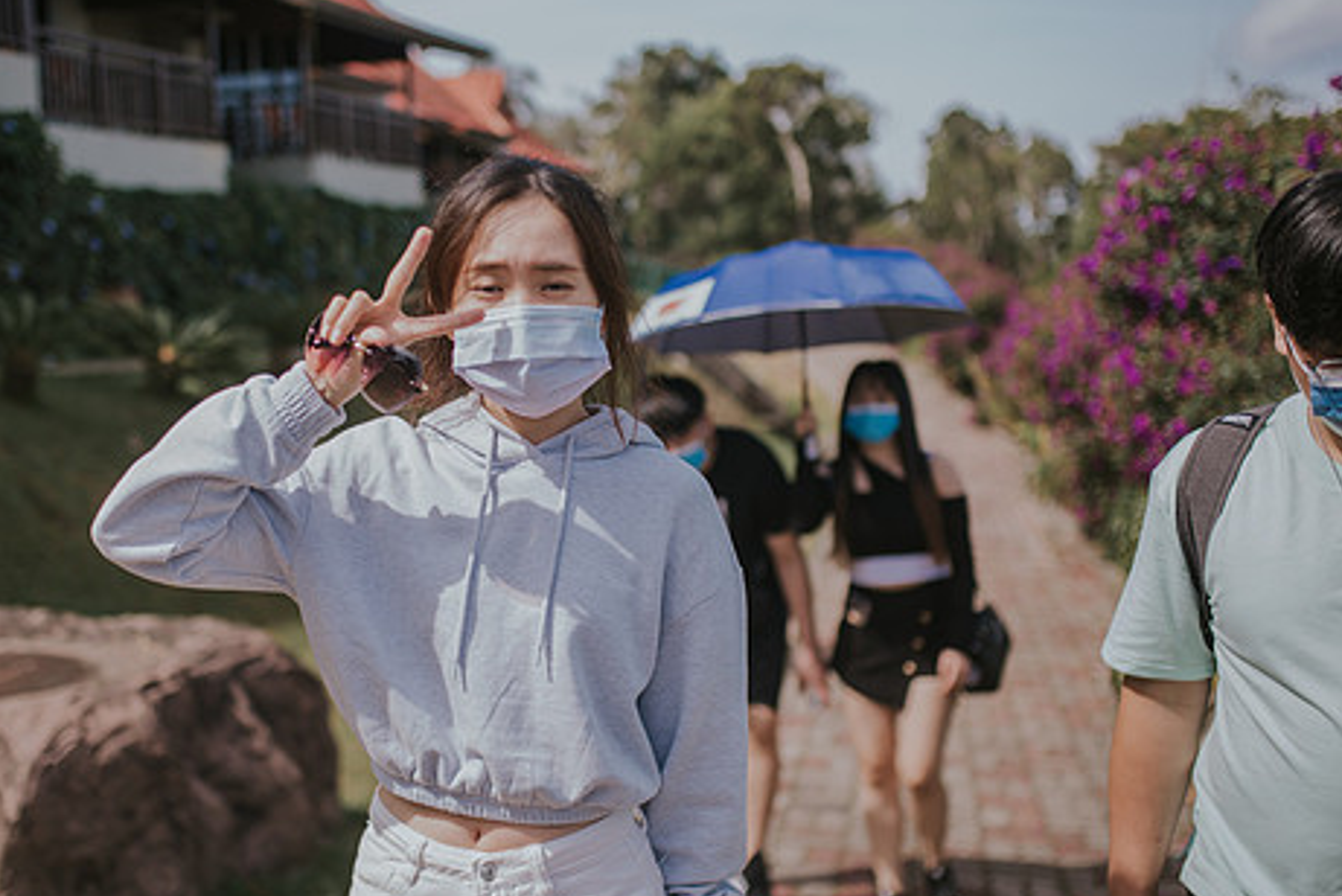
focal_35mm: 44
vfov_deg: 30.6
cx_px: 536
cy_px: 452
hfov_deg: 44.2
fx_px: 1641
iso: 200
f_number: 2
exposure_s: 1/4000
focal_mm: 35
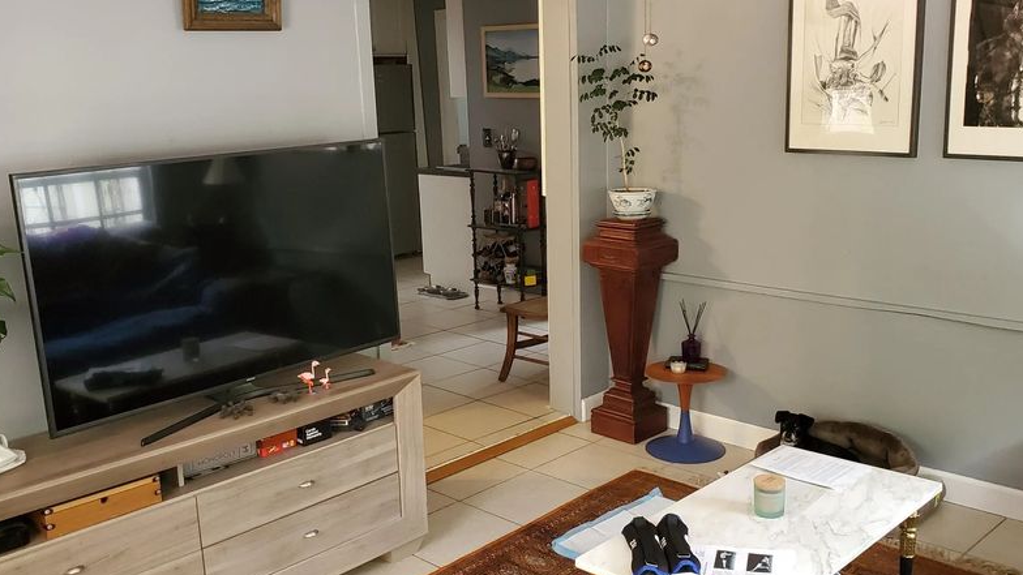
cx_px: 548
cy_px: 312
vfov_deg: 32.0
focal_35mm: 37
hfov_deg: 54.0
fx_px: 1004
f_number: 2.4
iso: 640
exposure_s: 1/40
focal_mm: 4.3
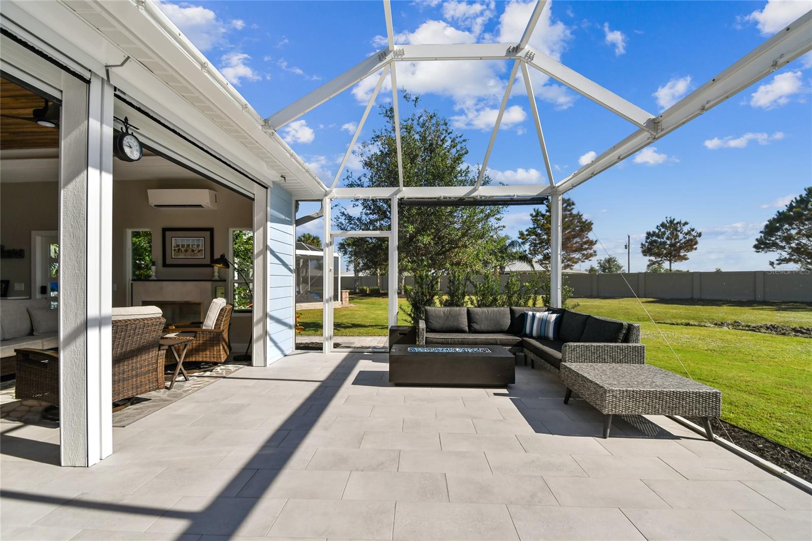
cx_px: 406
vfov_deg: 77.3
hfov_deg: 100.4
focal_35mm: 15
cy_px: 270
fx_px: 338
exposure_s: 1/4000
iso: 100
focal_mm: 10
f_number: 7.1
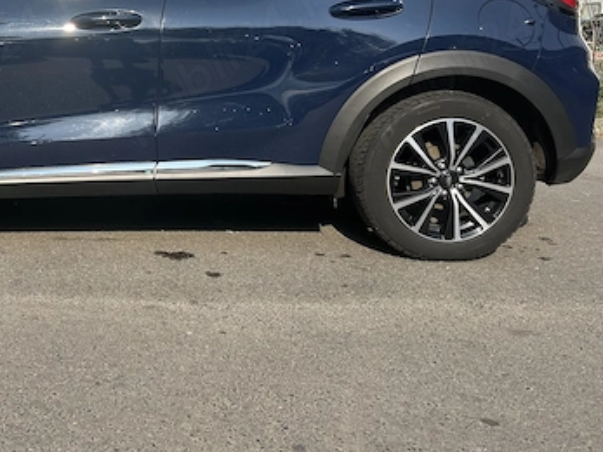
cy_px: 71
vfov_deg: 31.1
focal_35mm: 45
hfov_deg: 40.2
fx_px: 784
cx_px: 113
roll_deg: +0.0
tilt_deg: -3.1
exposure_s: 1/2299
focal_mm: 5.7
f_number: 1.5
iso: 50
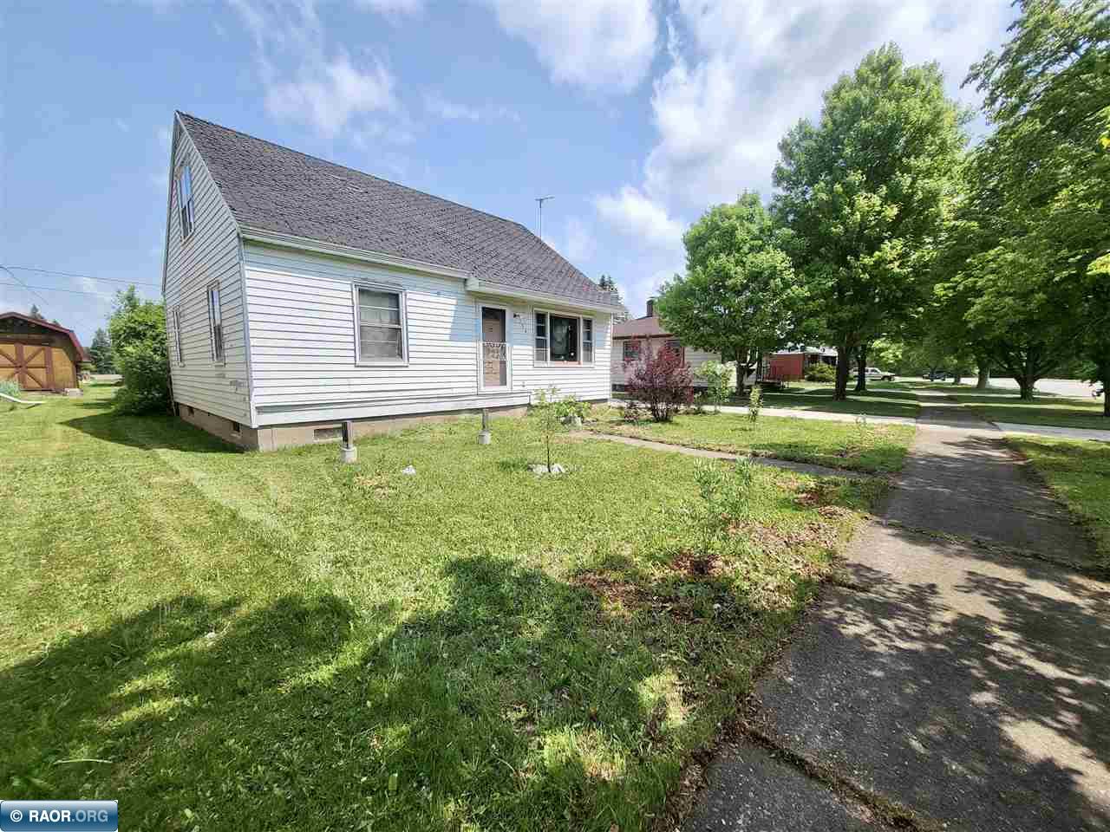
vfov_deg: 89.9
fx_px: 417
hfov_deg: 106.2
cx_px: 555
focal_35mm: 13
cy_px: 416
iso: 32
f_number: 2.2
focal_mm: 1.74
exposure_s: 1/1000
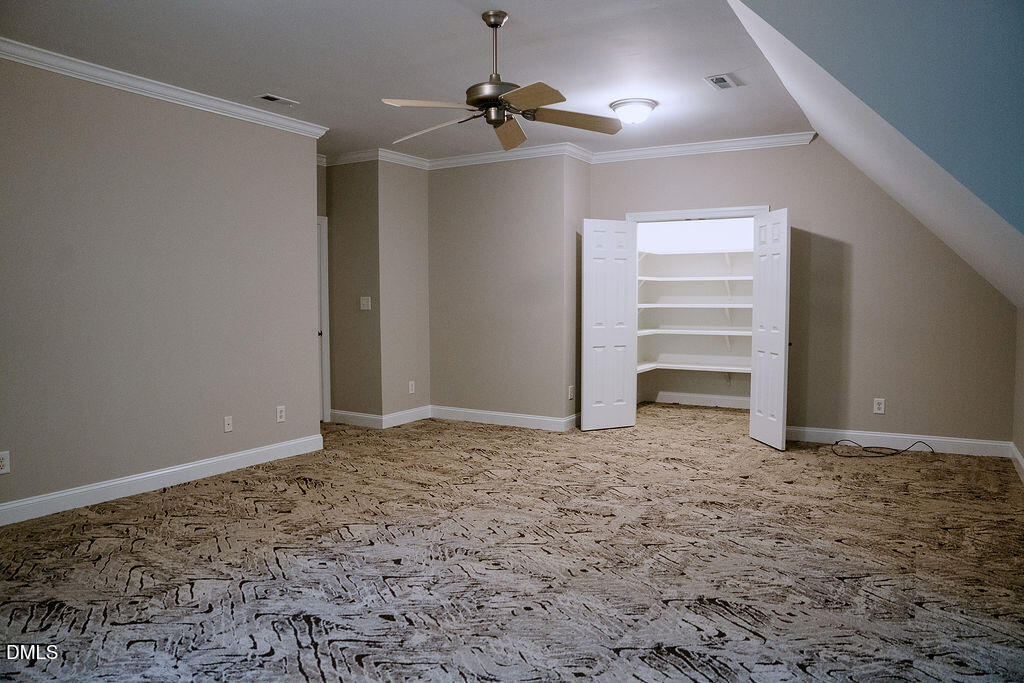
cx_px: 512
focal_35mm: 24
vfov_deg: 53.1
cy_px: 342
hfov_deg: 73.7
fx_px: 683
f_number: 2.8
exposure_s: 1/200
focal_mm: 24
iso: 3200
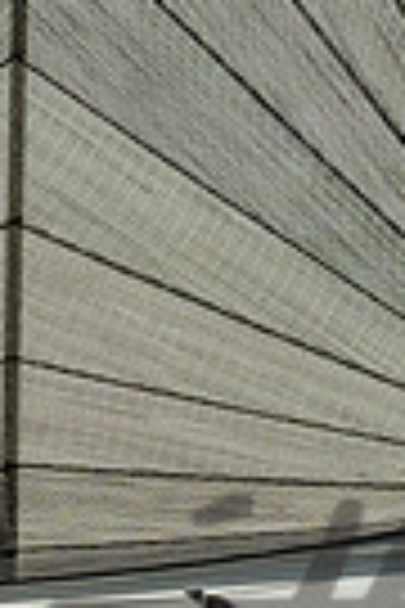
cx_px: -469
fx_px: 14393
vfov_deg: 2.4
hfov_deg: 1.6
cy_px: 666
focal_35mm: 853
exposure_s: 1/2500
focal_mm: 115
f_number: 6.3
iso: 320
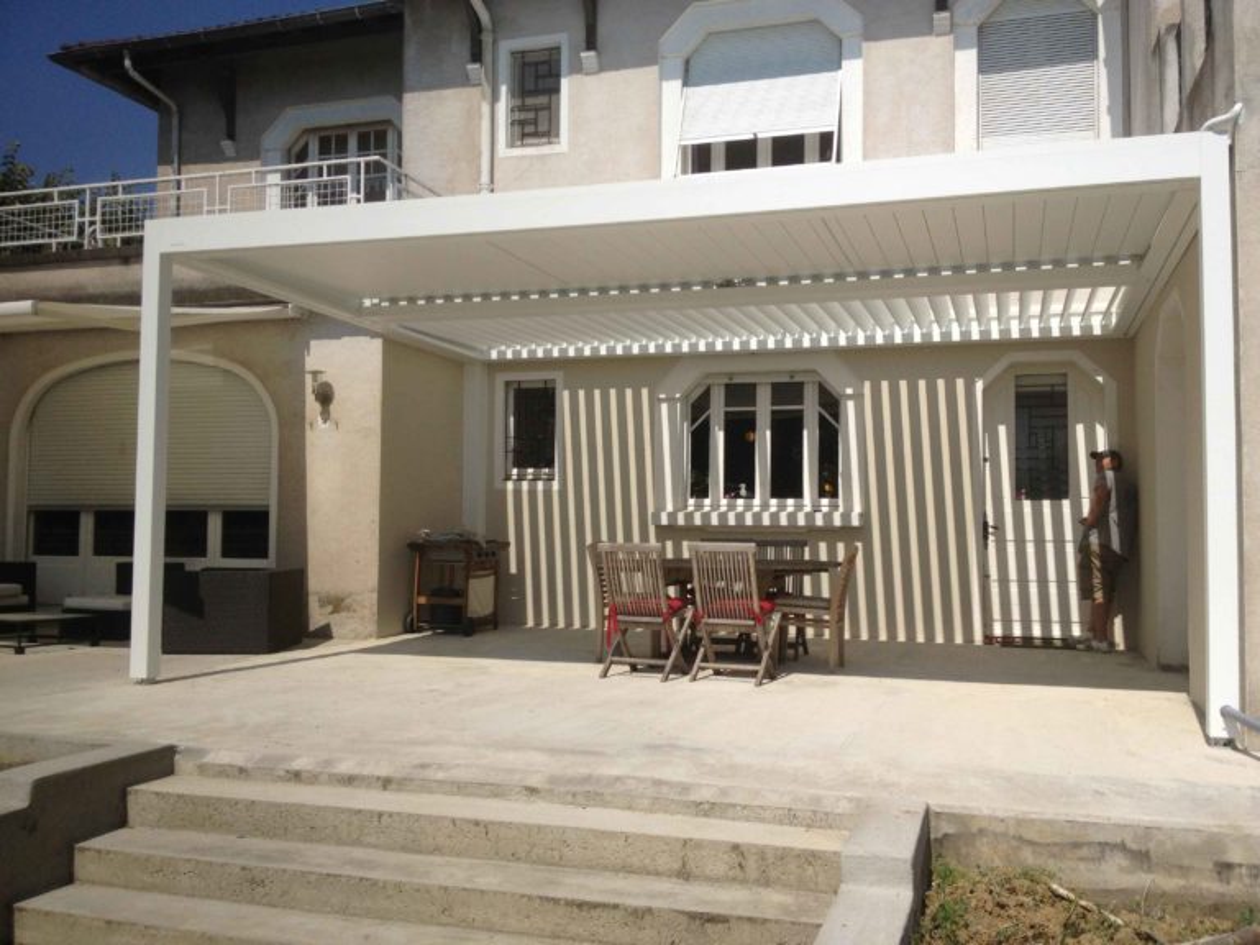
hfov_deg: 52.6
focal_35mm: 35
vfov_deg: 40.7
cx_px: 630
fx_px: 1274
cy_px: 472
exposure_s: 1/3067
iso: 50
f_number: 2.4
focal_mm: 4.28
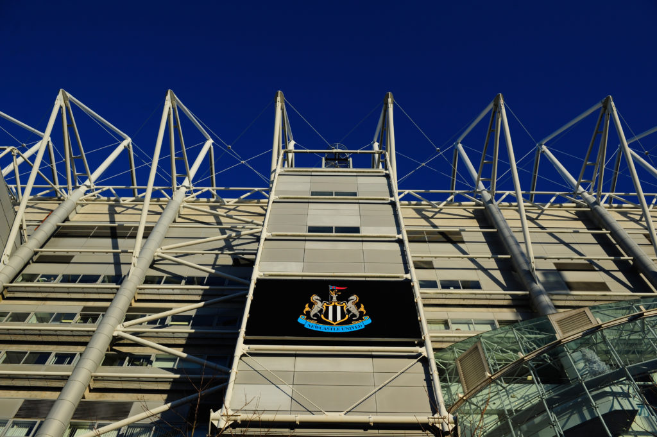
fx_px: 529
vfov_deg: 44.9
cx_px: 328
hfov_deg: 63.7
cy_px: 218
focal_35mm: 29
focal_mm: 29
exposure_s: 1/1000
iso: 200
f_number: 6.3
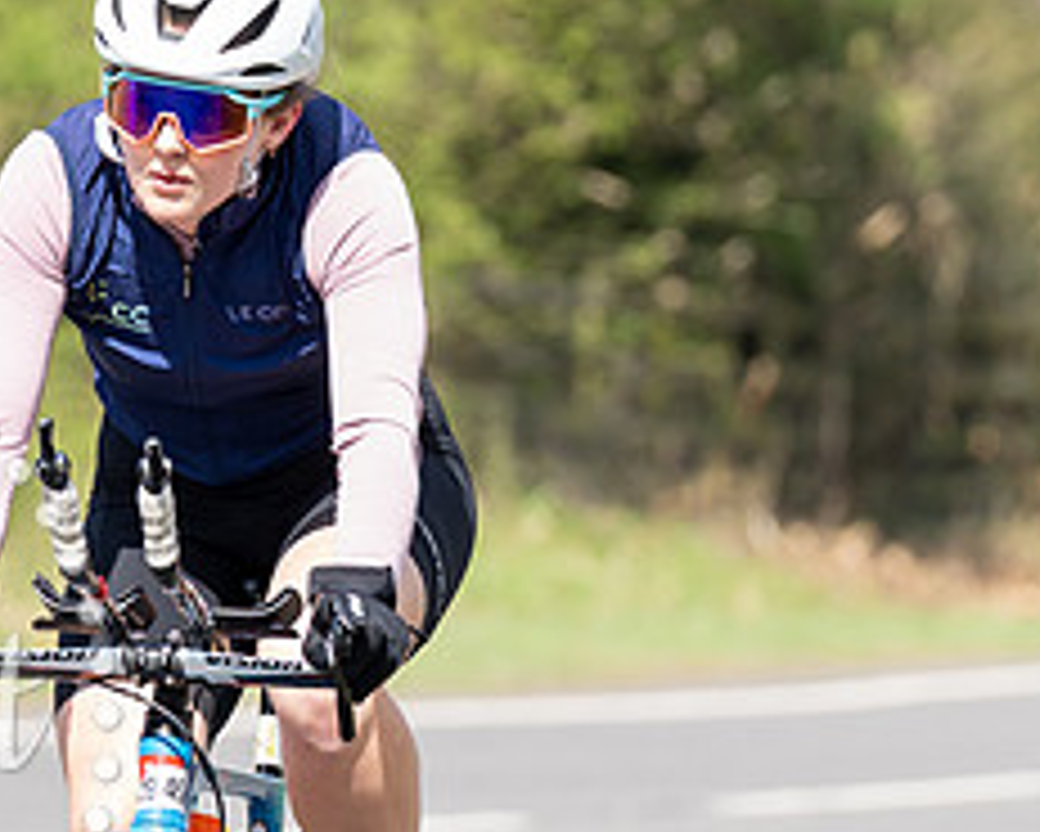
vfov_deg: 2.4
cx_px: 159
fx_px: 19861
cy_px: 154
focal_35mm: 645
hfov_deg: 3.0
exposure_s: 1/1000
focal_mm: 197
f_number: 5
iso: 400
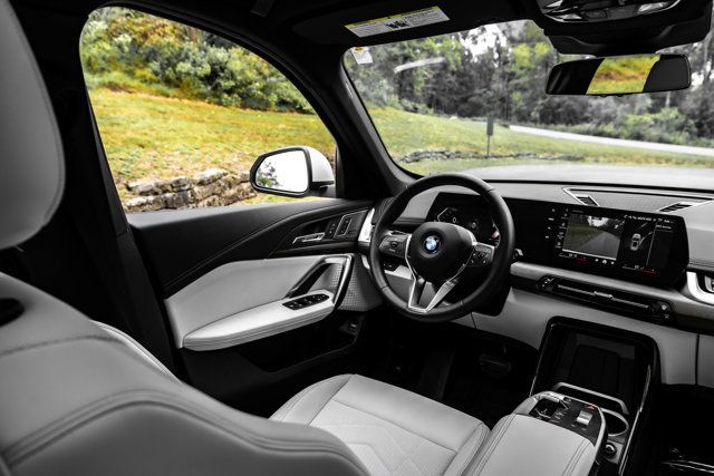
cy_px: 238
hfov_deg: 73.7
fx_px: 476
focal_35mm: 24
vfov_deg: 53.2
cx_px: 357
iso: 640
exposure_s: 1/200
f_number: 5
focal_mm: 24
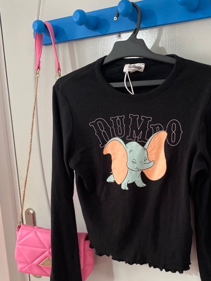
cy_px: 176
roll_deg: +1.9
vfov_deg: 50.8
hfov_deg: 39.2
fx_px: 292
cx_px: 142
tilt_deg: -11.6
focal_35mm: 36
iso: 400
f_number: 1.8
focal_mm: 4.25
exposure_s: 1/33
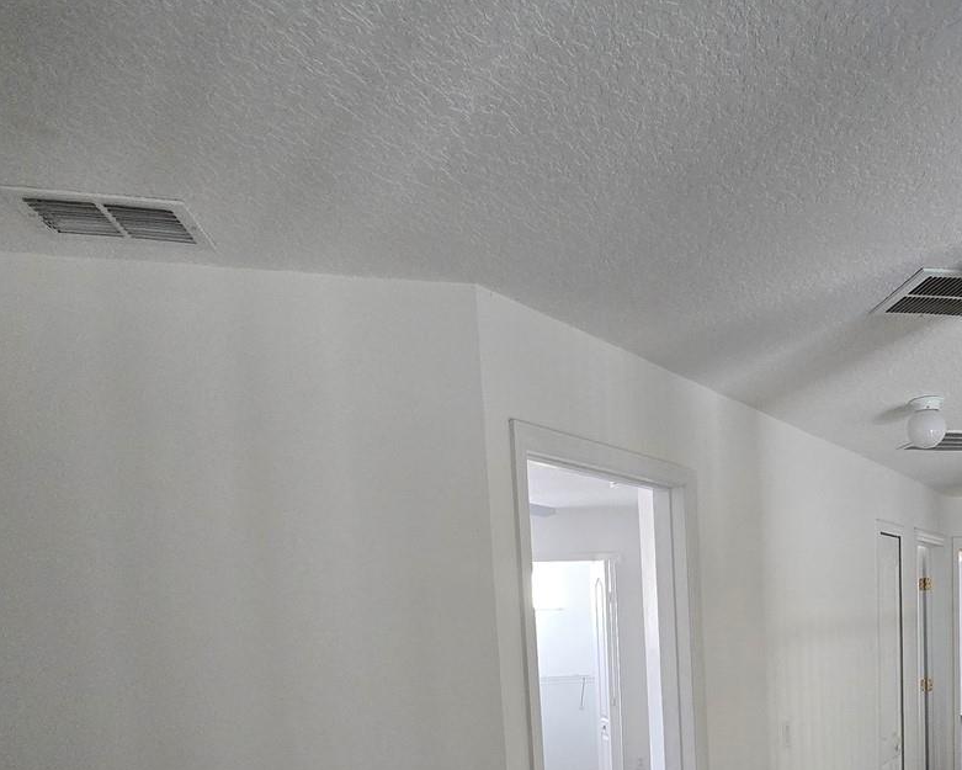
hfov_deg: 63.2
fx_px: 740
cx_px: 687
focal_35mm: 26
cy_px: 676
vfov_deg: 49.6
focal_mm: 2.2
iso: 400
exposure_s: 1/60
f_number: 2.2
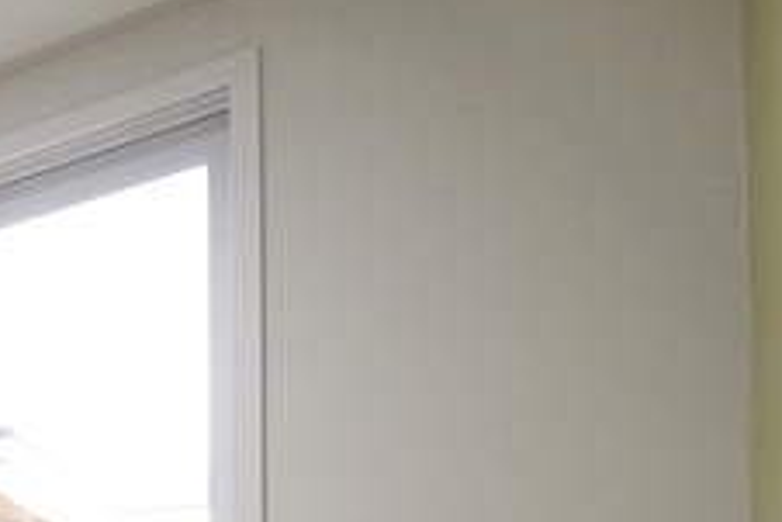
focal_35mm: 53
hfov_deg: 26.0
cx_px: -429
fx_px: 1152
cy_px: 843
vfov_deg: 20.6
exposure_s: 1/25
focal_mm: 10
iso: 800
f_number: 9
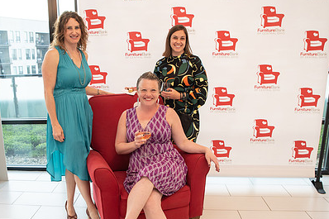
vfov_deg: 37.5
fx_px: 320
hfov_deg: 54.0
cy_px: 143
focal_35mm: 35
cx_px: 130
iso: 1250
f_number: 4.5
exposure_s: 1/200
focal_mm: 24
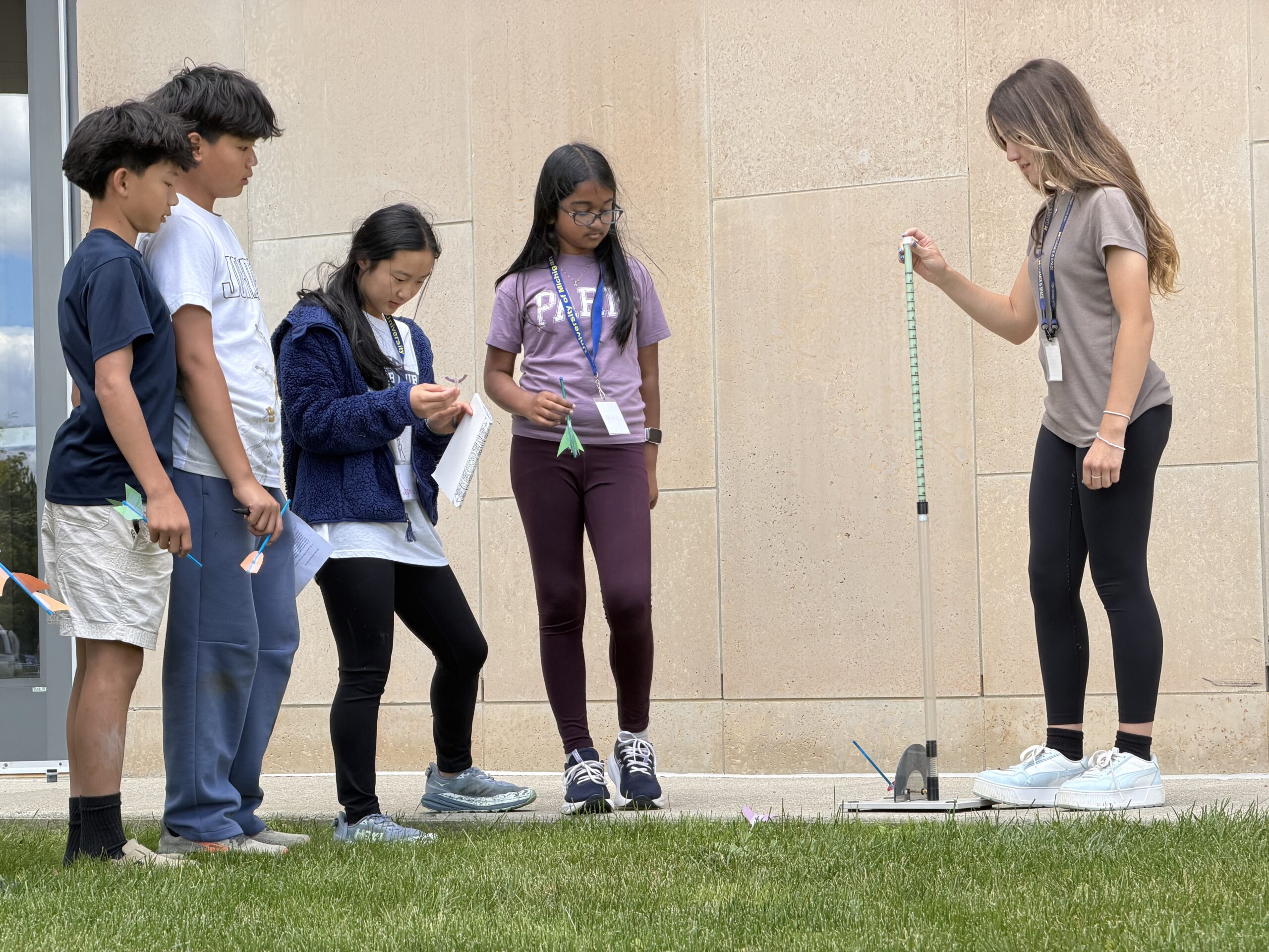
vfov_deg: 14.8
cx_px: 634
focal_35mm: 100
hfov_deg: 19.6
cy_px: 476
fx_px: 3666
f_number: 2.8
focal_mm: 16.89
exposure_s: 1/198
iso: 50
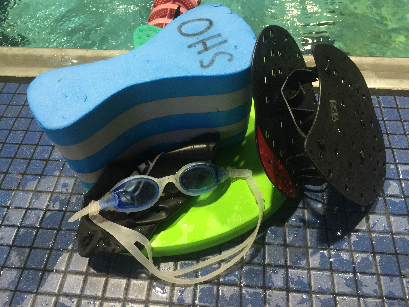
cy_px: 154
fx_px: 343
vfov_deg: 48.2
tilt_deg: -53.0
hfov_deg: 61.7
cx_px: 204
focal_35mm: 29
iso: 50
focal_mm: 4.15
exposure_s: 1/30
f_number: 2.2
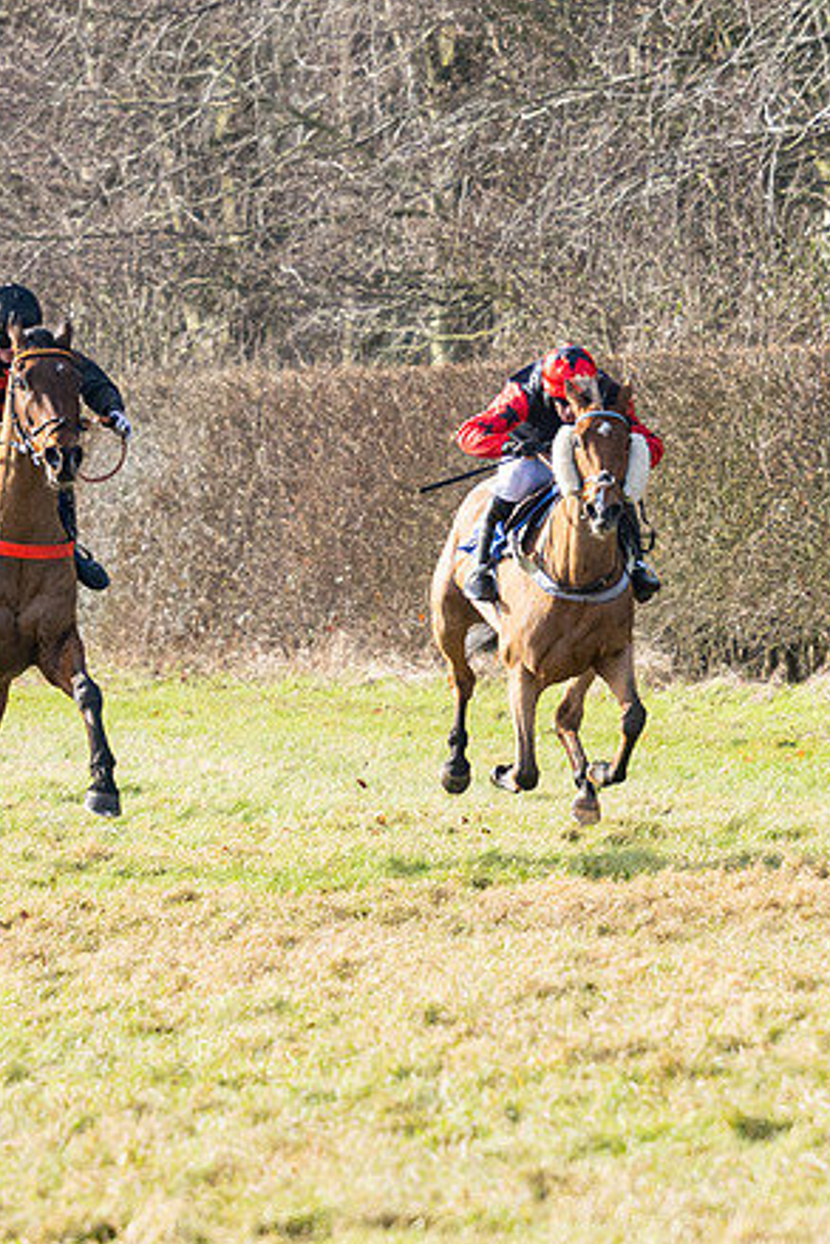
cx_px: -15
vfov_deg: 4.3
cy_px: 736
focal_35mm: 477
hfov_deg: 2.9
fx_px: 16482
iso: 400
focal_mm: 130
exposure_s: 1/2000
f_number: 4
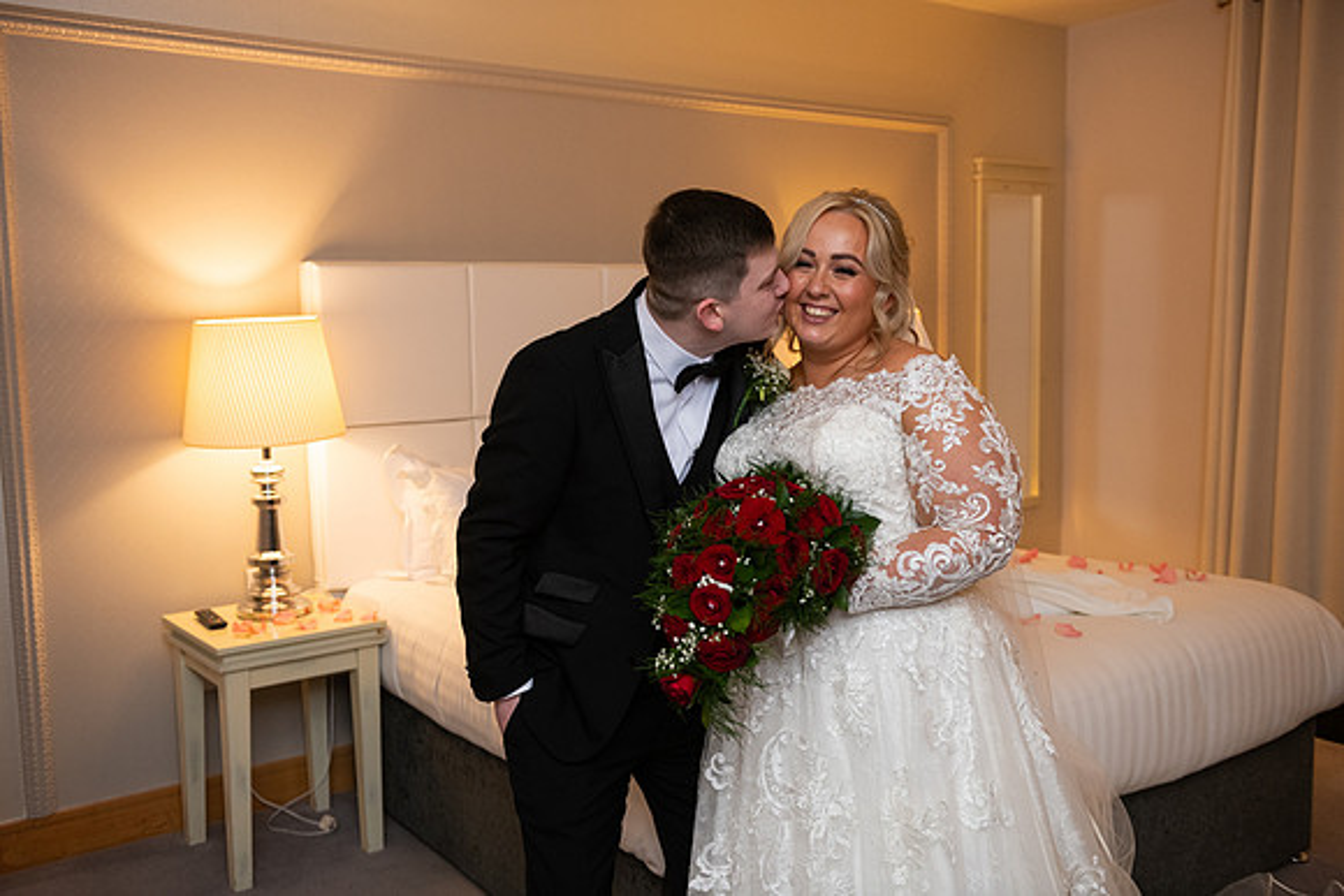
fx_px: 1270
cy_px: 448
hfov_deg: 55.8
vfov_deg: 38.9
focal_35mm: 34
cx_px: 672
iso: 800
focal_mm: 34
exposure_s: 1/160
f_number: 3.5
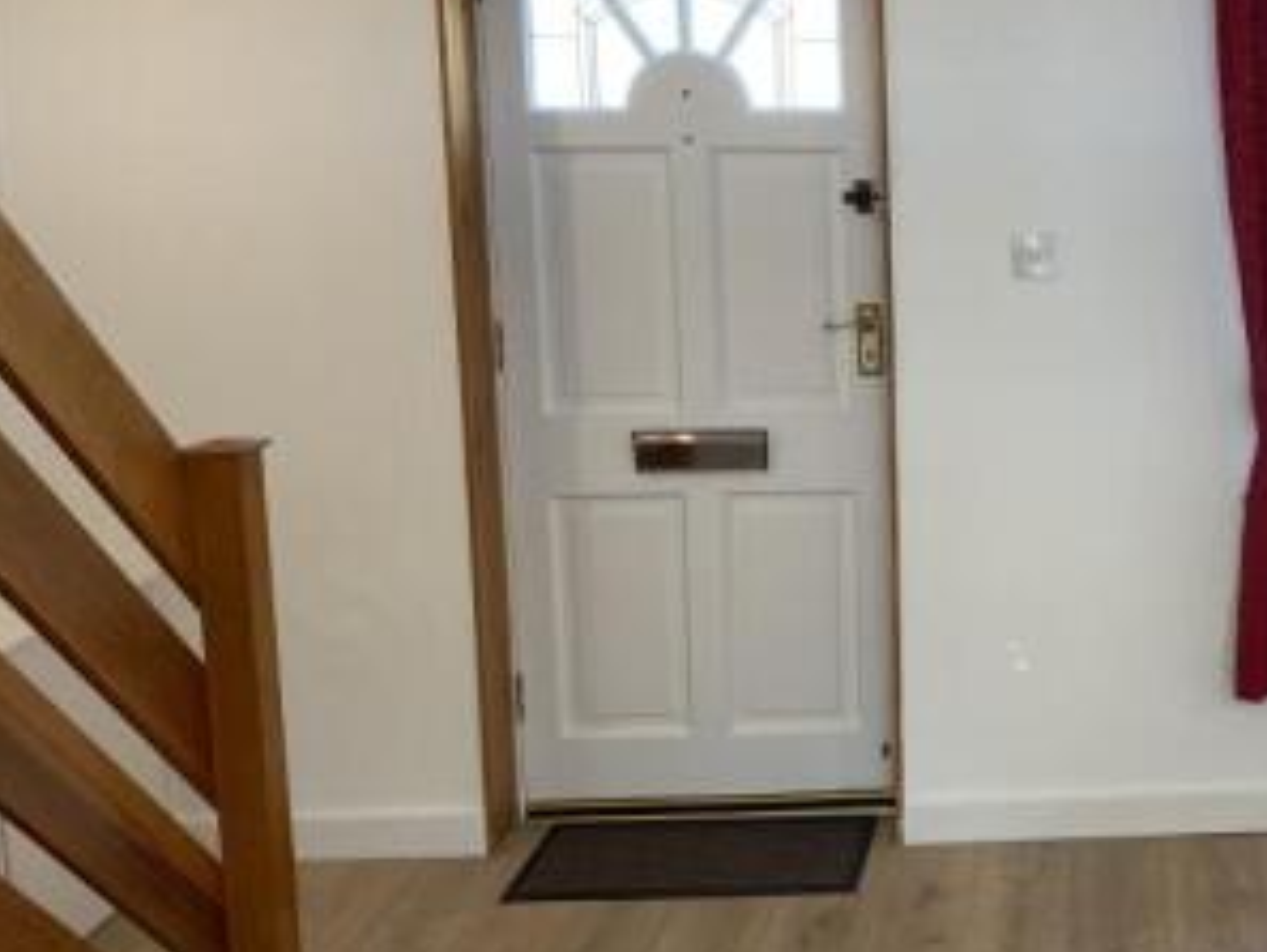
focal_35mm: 51
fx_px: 1867
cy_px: 408
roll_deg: +0.9
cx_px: 1226
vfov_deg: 28.5
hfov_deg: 34.5
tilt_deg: -8.2
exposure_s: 1/108
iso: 64
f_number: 1.8
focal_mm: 4.25
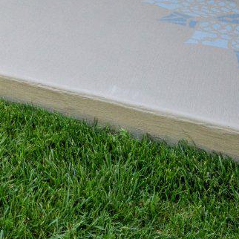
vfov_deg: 16.5
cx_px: -84
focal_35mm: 81
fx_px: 633
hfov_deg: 19.5
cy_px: -235
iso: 400
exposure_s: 1/320
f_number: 7.1
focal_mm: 15
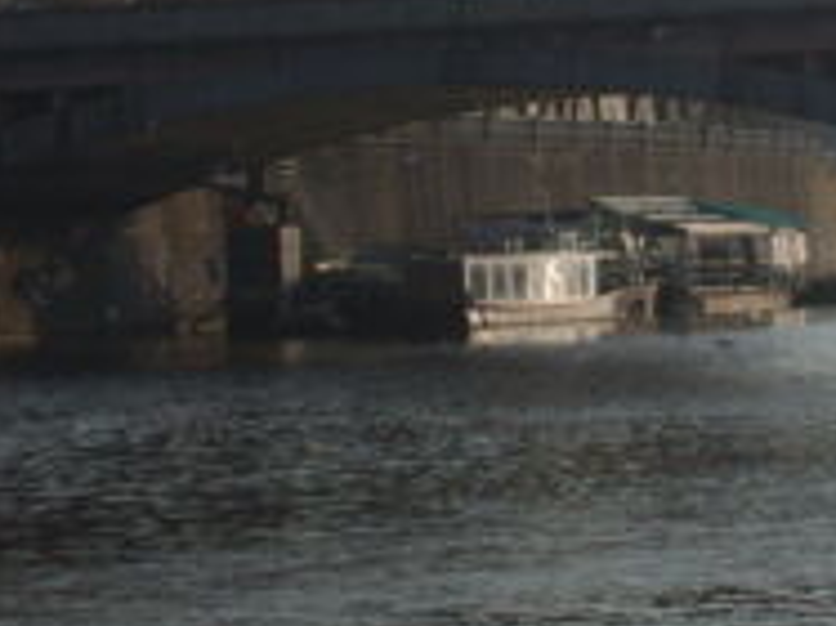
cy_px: 7
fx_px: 5310
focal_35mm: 220
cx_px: 867
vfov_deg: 6.7
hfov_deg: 8.9
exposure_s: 1/750
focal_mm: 13.7
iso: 50
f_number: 4.2
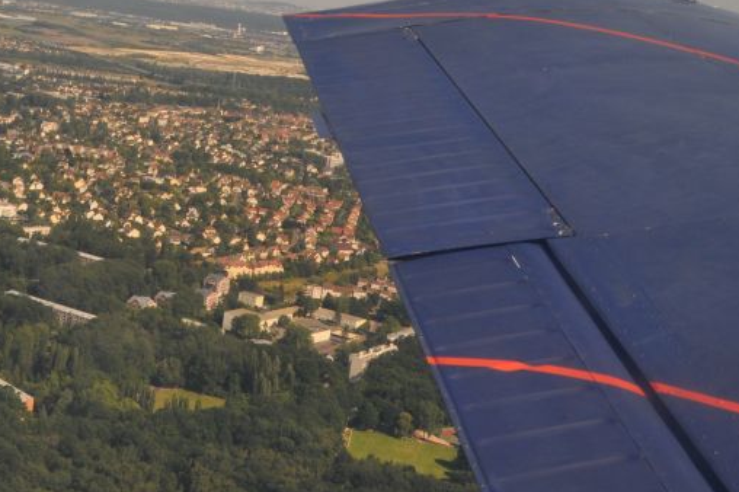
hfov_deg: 28.9
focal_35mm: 68
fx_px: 1395
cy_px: 19
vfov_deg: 19.5
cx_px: 132
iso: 200
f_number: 9
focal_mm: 18
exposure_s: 1/320
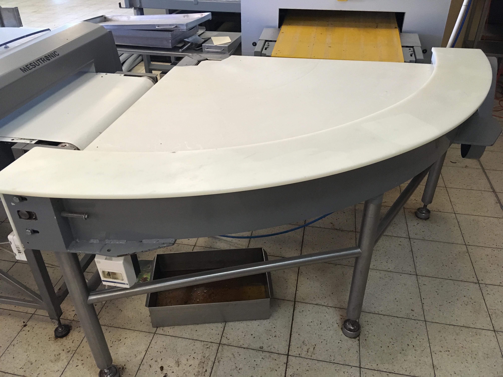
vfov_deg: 48.2
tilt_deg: -32.9
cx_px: 252
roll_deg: -1.1
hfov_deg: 61.7
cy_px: 188
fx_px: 421
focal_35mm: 29
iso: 200
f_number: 2.2
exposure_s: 1/25
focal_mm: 4.15
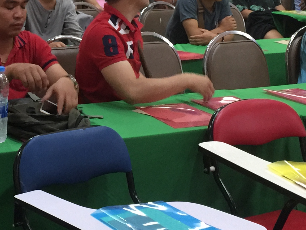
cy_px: 36
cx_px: 54
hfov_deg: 23.4
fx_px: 725
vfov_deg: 17.8
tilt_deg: -8.5
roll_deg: -1.7
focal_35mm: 82
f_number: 2.2
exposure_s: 1/10
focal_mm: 4.15
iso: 125
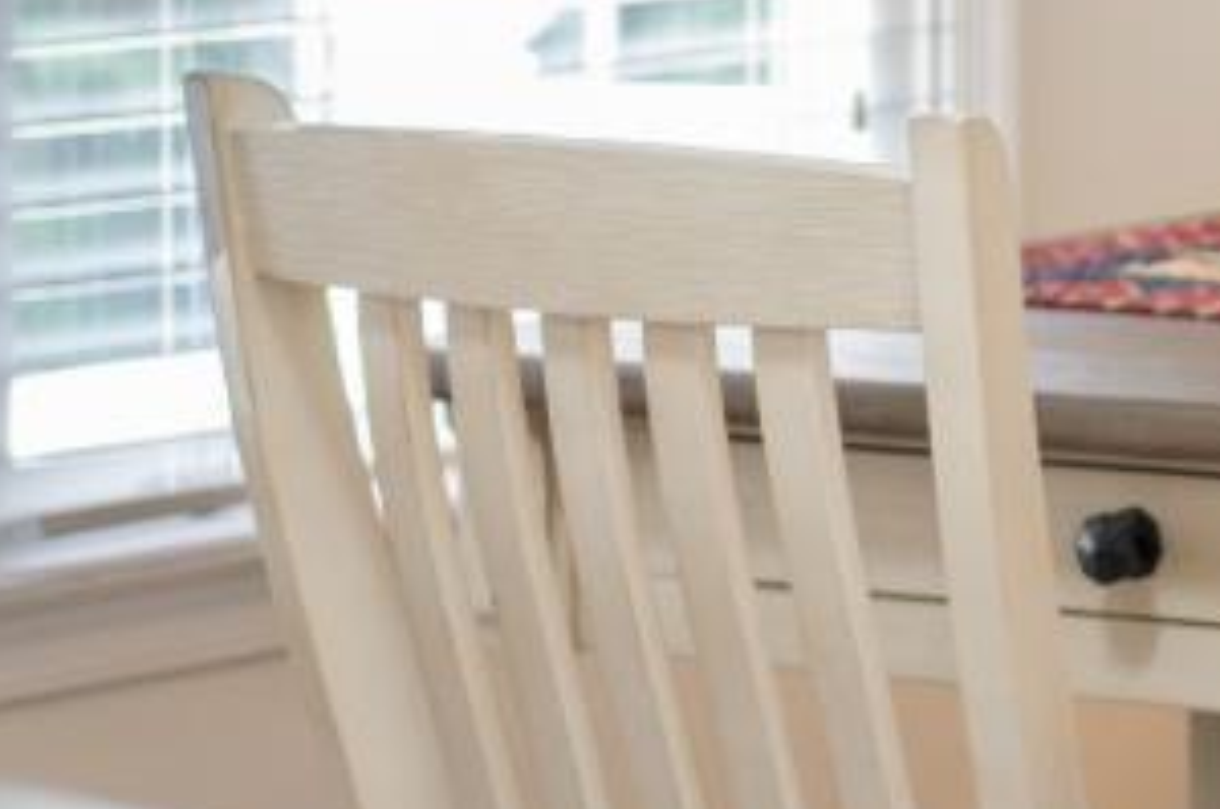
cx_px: 2184
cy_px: -35
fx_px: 6767
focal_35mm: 200
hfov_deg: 9.8
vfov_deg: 6.8
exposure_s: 1/60
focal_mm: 40
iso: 400
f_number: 2.5
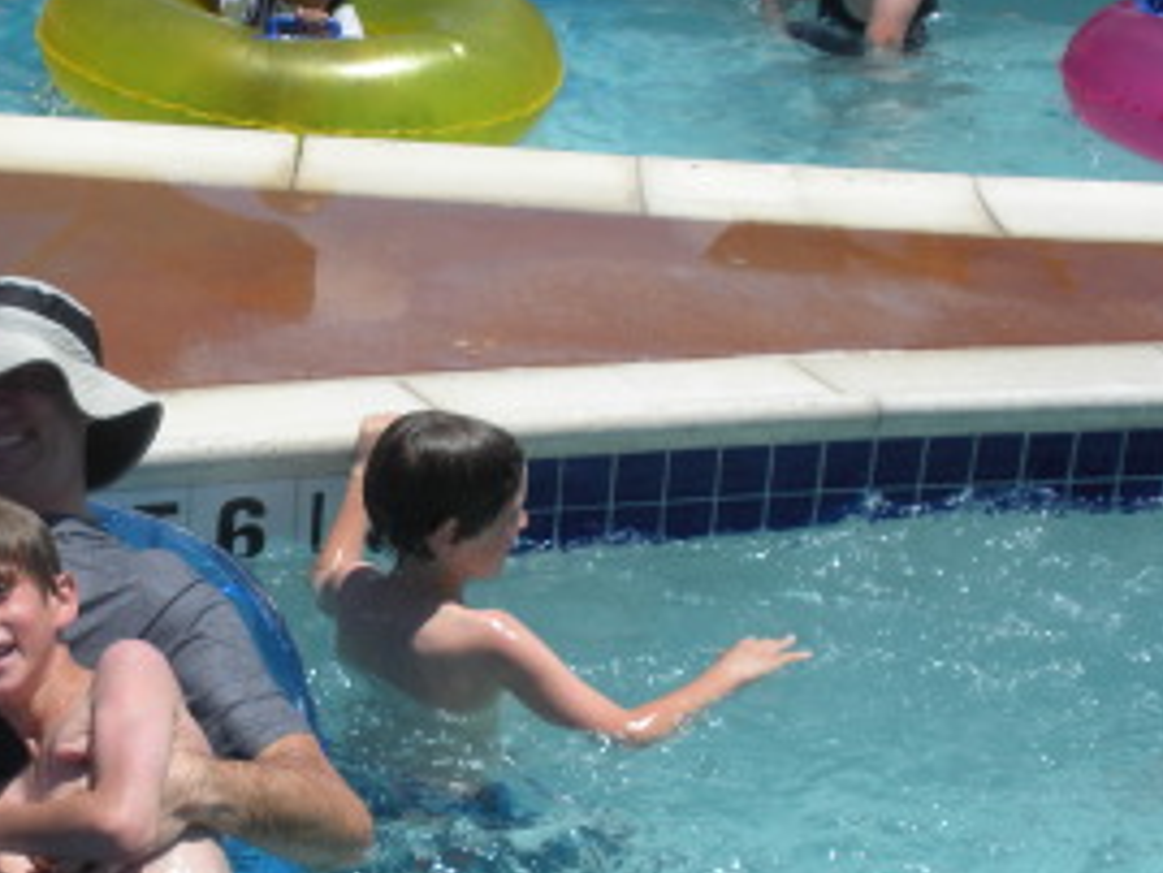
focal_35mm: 88
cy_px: 514
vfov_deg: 16.8
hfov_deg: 21.9
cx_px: 225
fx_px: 2958
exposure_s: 1/715
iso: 64
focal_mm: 9.1
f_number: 4.4
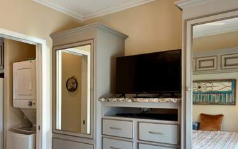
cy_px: 99
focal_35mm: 33
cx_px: 91
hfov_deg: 57.5
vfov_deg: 37.9
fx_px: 214
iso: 80
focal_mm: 6.76
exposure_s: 1/120
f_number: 1.78
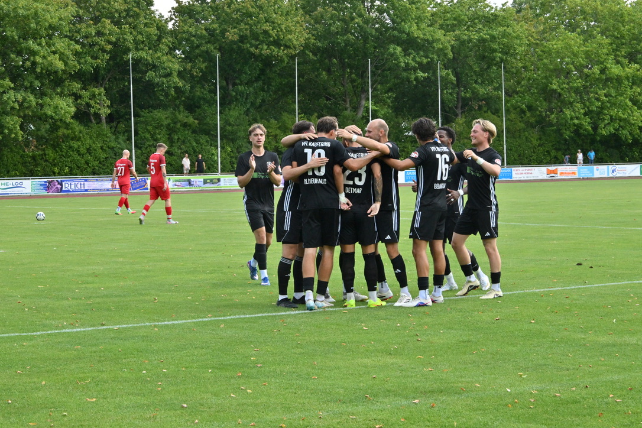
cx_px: 321
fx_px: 1409
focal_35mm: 79
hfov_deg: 25.7
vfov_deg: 17.3
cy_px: 214
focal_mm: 79
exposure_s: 1/1250
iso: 3200
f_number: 16
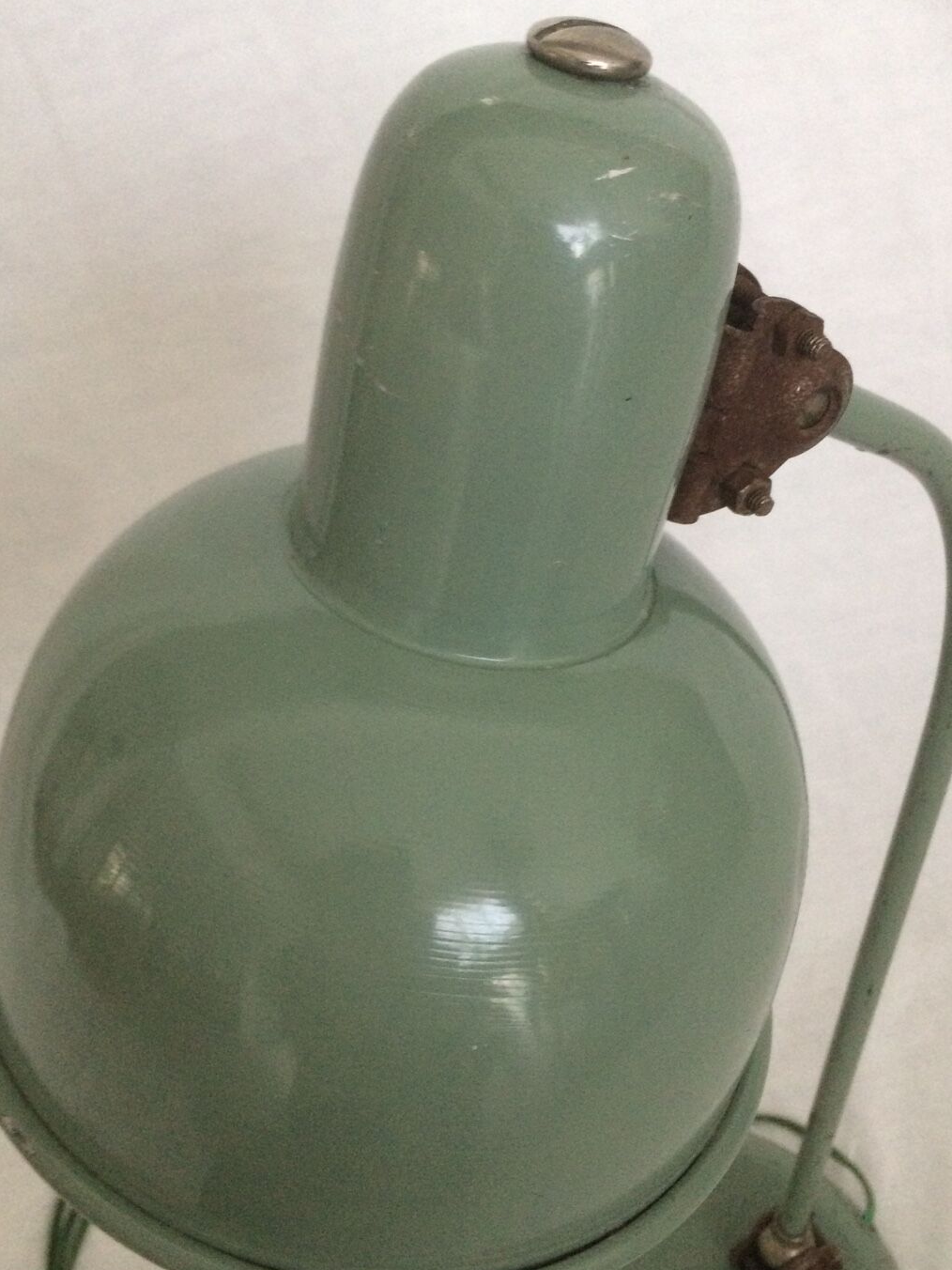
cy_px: 676
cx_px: 468
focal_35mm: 35
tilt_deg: -50.7
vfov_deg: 52.6
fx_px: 1283
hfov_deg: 40.7
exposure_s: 1/33
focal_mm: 4.15
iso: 250
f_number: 2.2
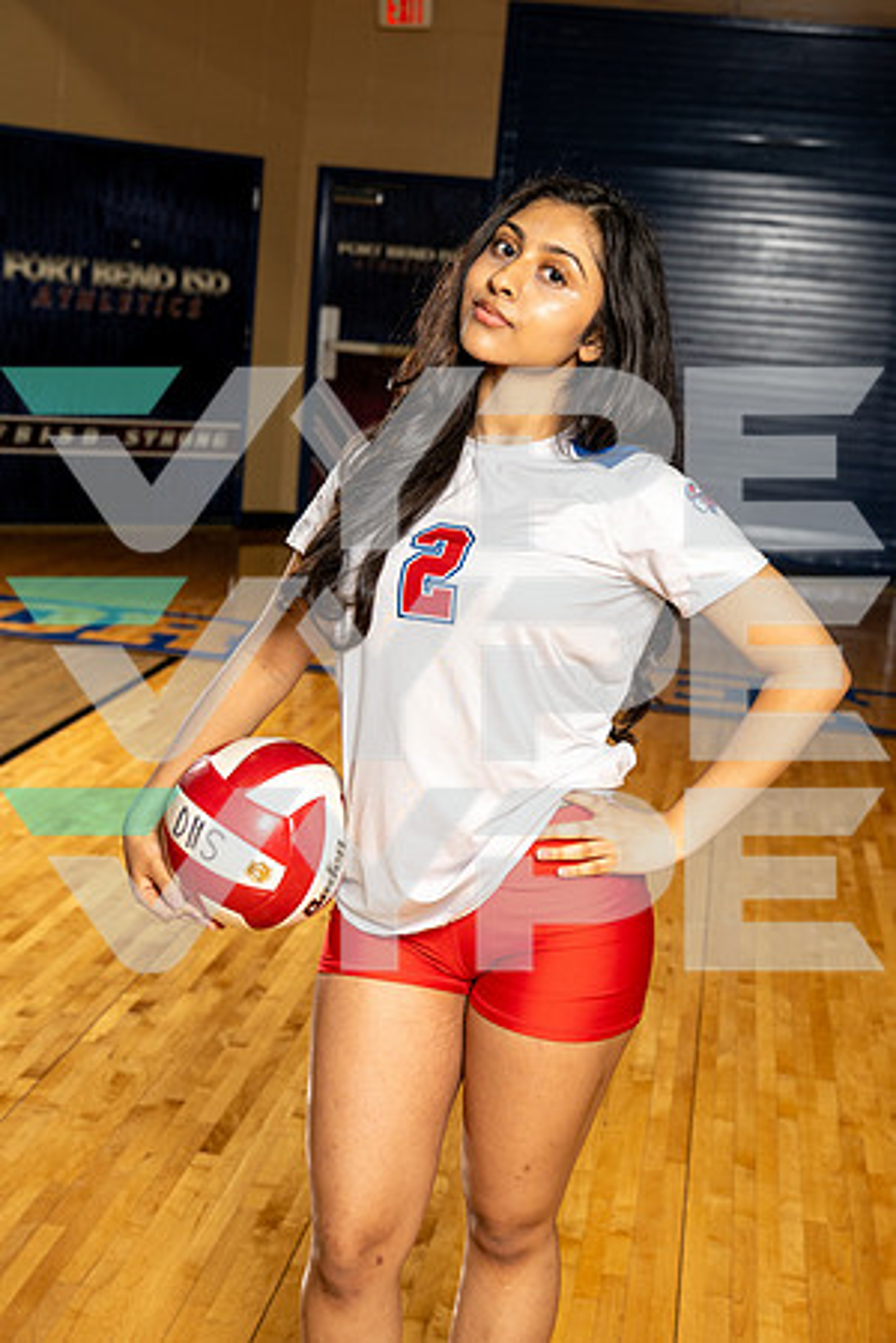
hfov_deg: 26.0
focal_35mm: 52
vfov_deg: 38.2
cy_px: 672
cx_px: 448
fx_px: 1941
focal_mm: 52
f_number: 5.6
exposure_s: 1/250
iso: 500
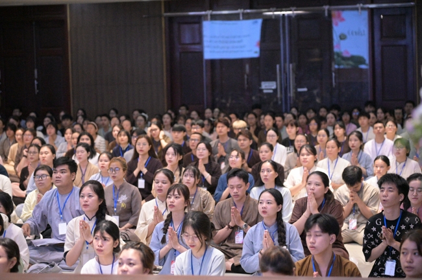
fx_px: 1405
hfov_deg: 17.1
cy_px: 140
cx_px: 211
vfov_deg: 11.4
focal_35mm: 120
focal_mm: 120
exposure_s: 1/640
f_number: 4
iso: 20000
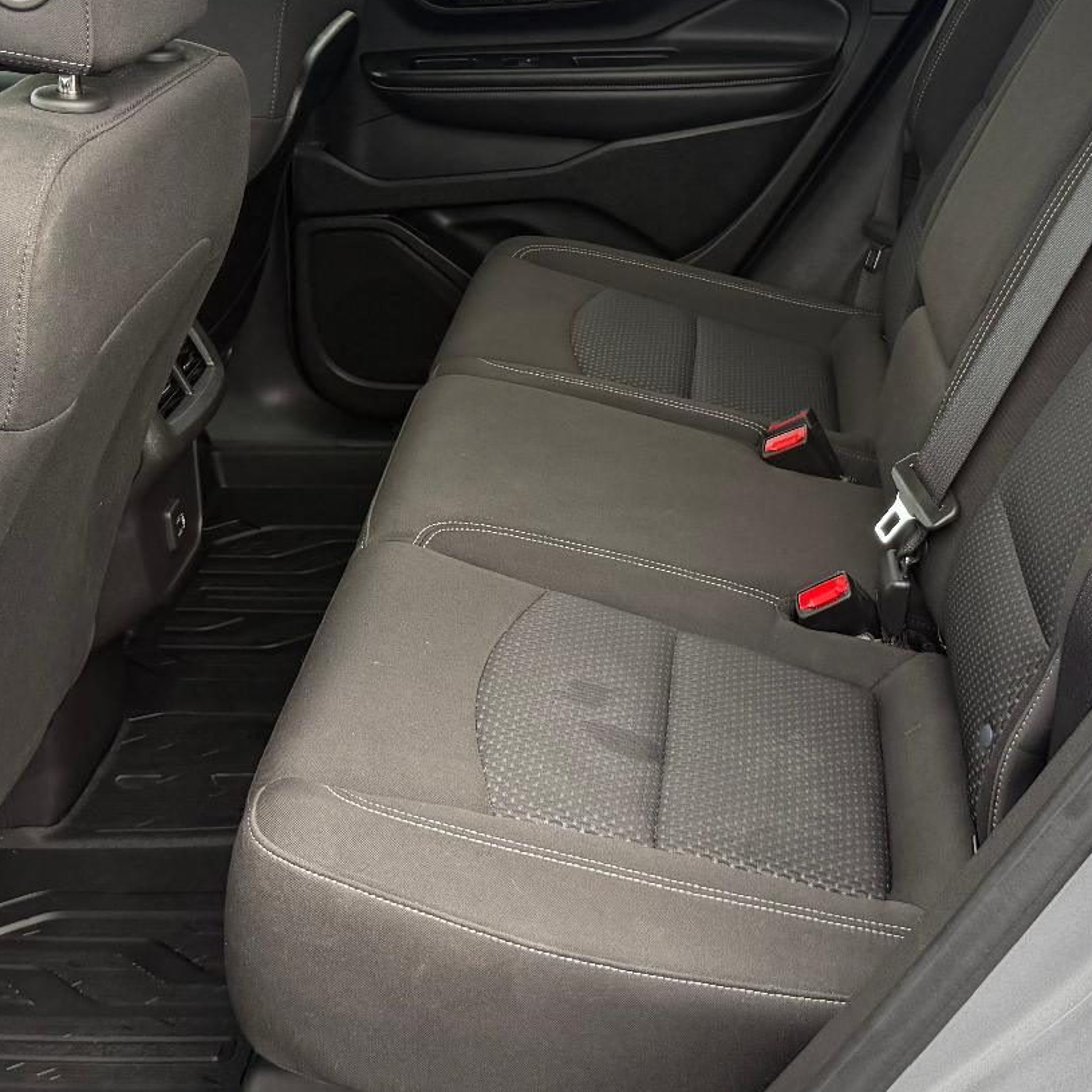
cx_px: 615
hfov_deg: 34.0
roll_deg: +1.0
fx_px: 1785
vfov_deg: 33.3
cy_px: 269
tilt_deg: -14.1
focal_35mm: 50
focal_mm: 6.76
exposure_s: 1/194
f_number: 1.78
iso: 80
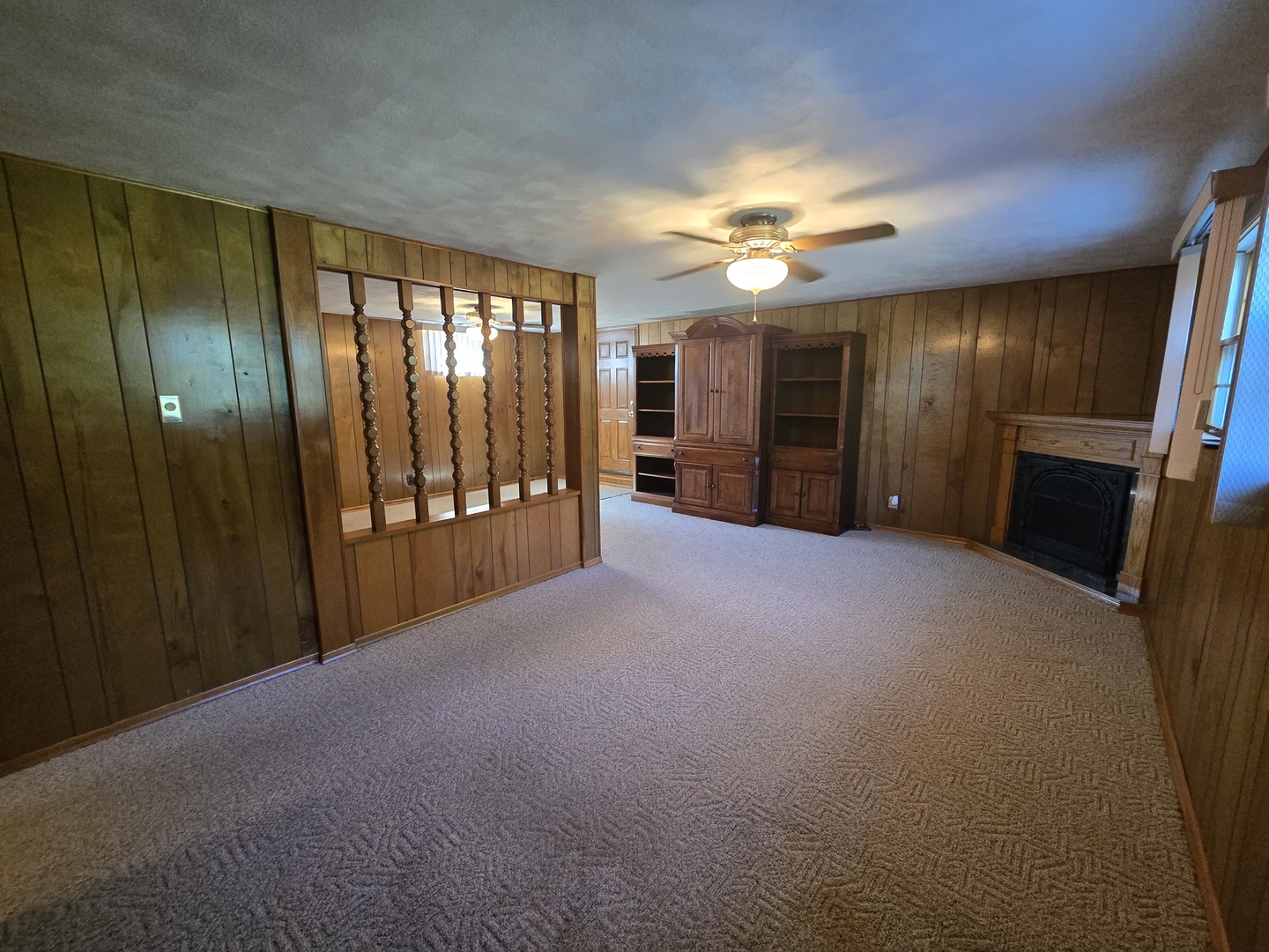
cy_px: 476
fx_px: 477
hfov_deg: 106.2
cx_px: 634
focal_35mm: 13
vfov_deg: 89.9
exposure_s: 1/60
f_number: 2.2
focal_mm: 2.2
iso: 1000
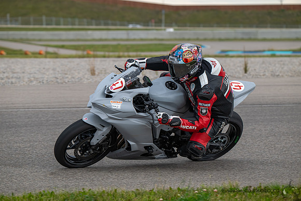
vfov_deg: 7.6
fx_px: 1505
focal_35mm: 180
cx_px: 150
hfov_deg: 11.4
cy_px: 100
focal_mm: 180
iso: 900
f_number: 6.3
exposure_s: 1/1250
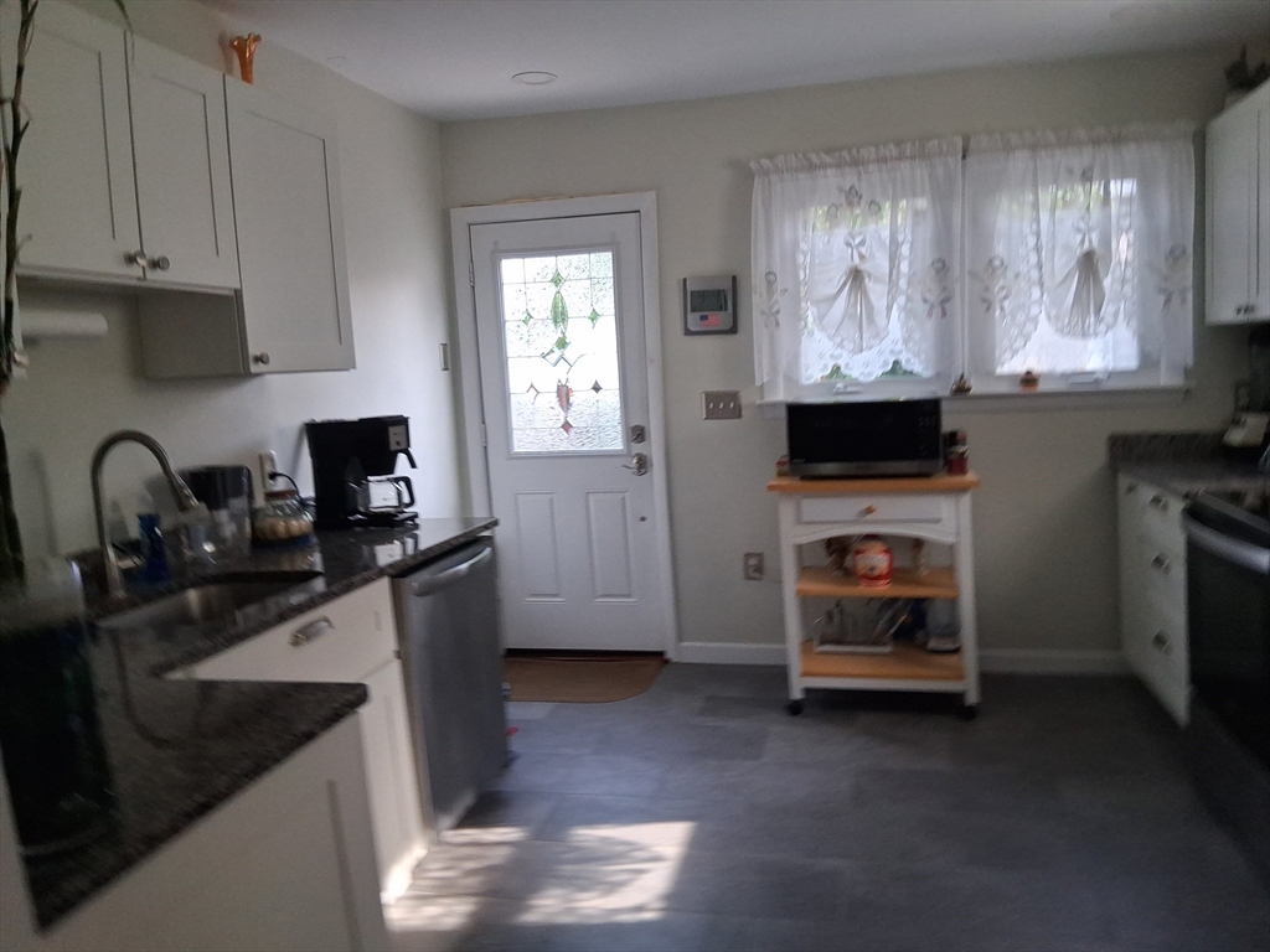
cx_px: 635
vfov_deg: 53.1
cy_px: 476
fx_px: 954
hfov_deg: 67.3
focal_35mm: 26
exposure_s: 1/120
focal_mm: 3.98
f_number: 1.8
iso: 200
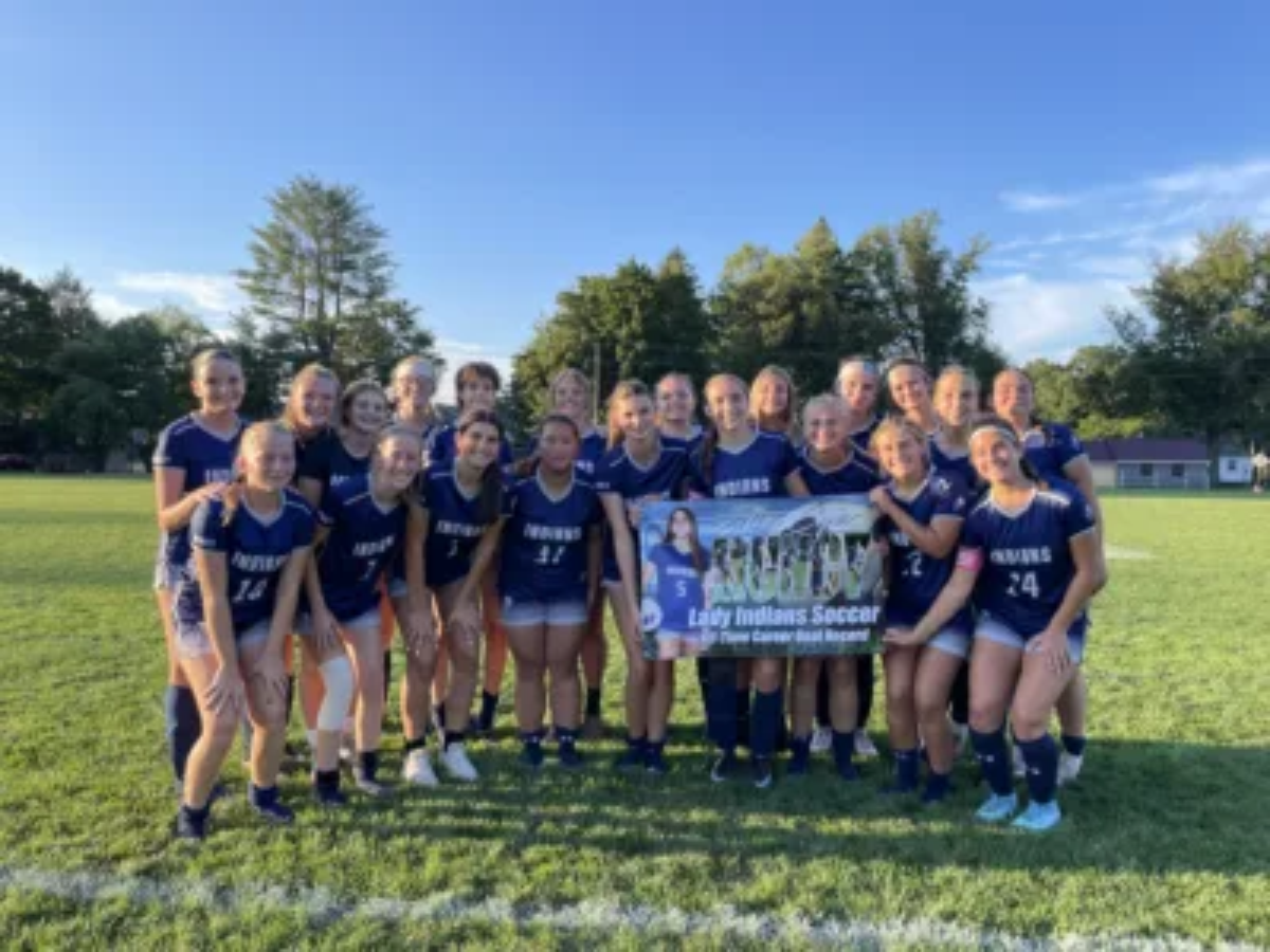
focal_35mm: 26
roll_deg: -1.0
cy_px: 476
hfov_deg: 67.3
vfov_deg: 53.1
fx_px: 954
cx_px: 635
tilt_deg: -0.9
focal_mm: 4.2
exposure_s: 1/626
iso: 32
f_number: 1.6
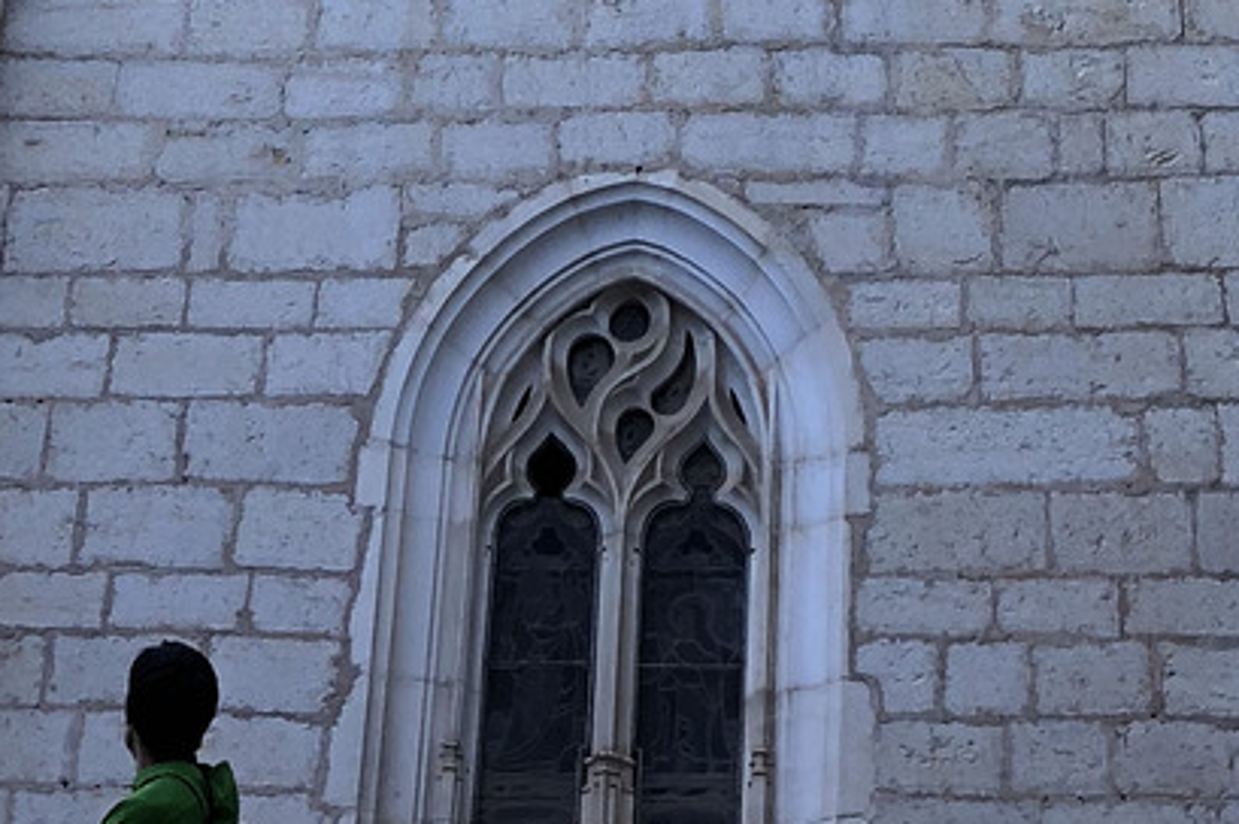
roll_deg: -2.9
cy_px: -1030
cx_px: 730
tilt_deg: +40.2
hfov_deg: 17.9
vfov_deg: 10.6
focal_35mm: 114
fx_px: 3920
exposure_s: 1/157
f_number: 1.8
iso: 20
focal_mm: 4
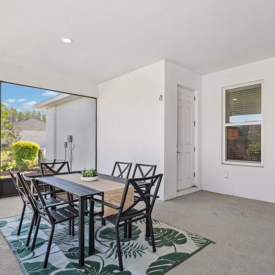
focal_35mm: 21
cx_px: 161
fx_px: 189
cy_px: 144
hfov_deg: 71.6
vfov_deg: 72.1
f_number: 8
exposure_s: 1/100
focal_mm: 14
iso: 400
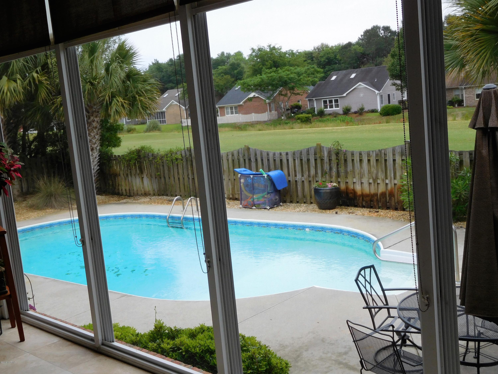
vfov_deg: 36.0
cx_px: 249
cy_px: 187
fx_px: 575
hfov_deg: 46.8
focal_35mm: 40
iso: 125
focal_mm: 7.1
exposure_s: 1/320
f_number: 3.9
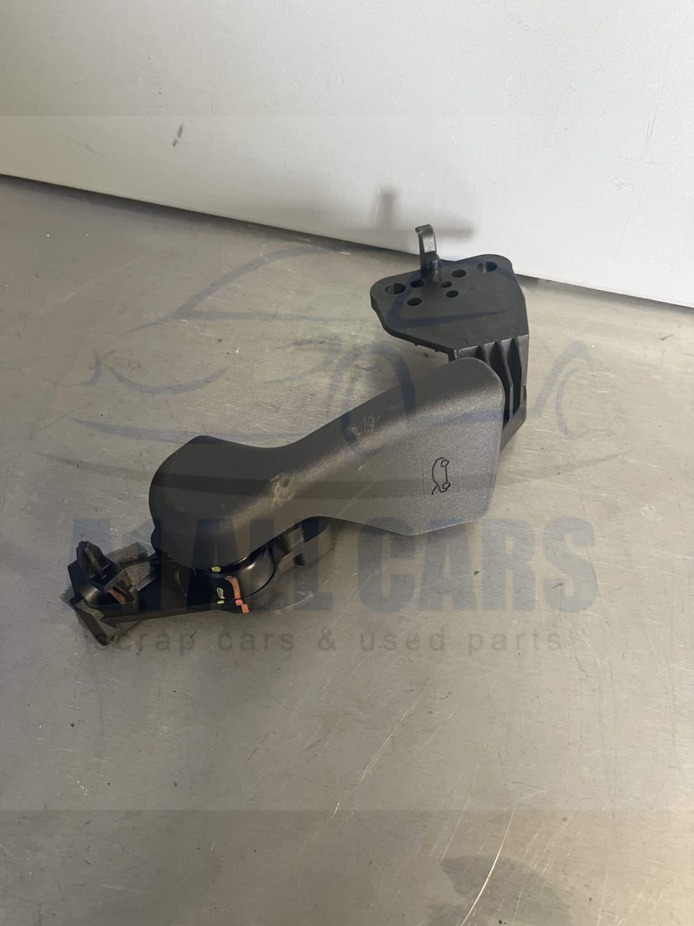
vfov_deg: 67.3
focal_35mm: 26
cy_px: 463
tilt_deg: -57.8
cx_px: 347
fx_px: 695
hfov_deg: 53.1
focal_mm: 5.1
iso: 160
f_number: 1.6
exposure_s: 1/50
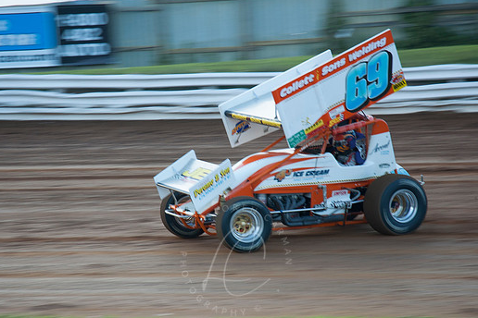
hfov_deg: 17.3
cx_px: 235
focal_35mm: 118
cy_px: 175
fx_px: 1567
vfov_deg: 11.6
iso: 200
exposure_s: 1/160
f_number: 5
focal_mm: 70
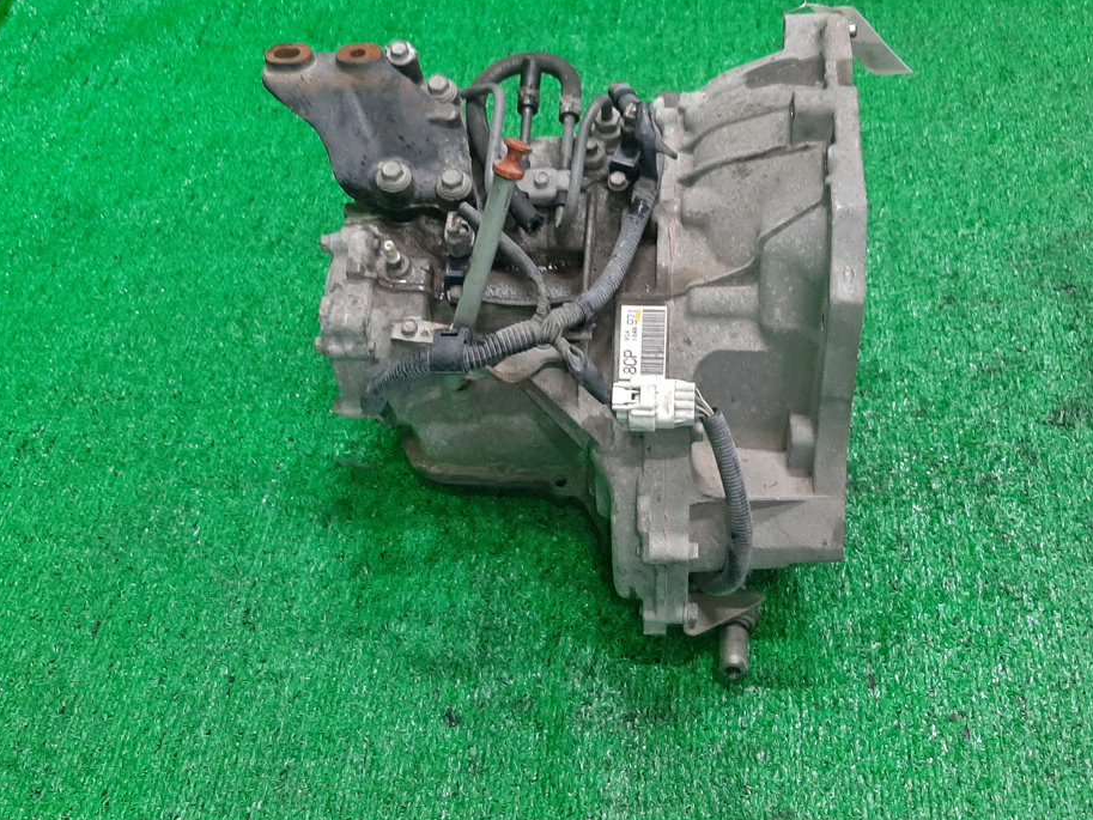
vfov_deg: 35.1
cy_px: 347
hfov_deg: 45.7
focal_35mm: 41
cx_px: 492
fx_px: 1295
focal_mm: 3.93
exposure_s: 1/50
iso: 130
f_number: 1.7
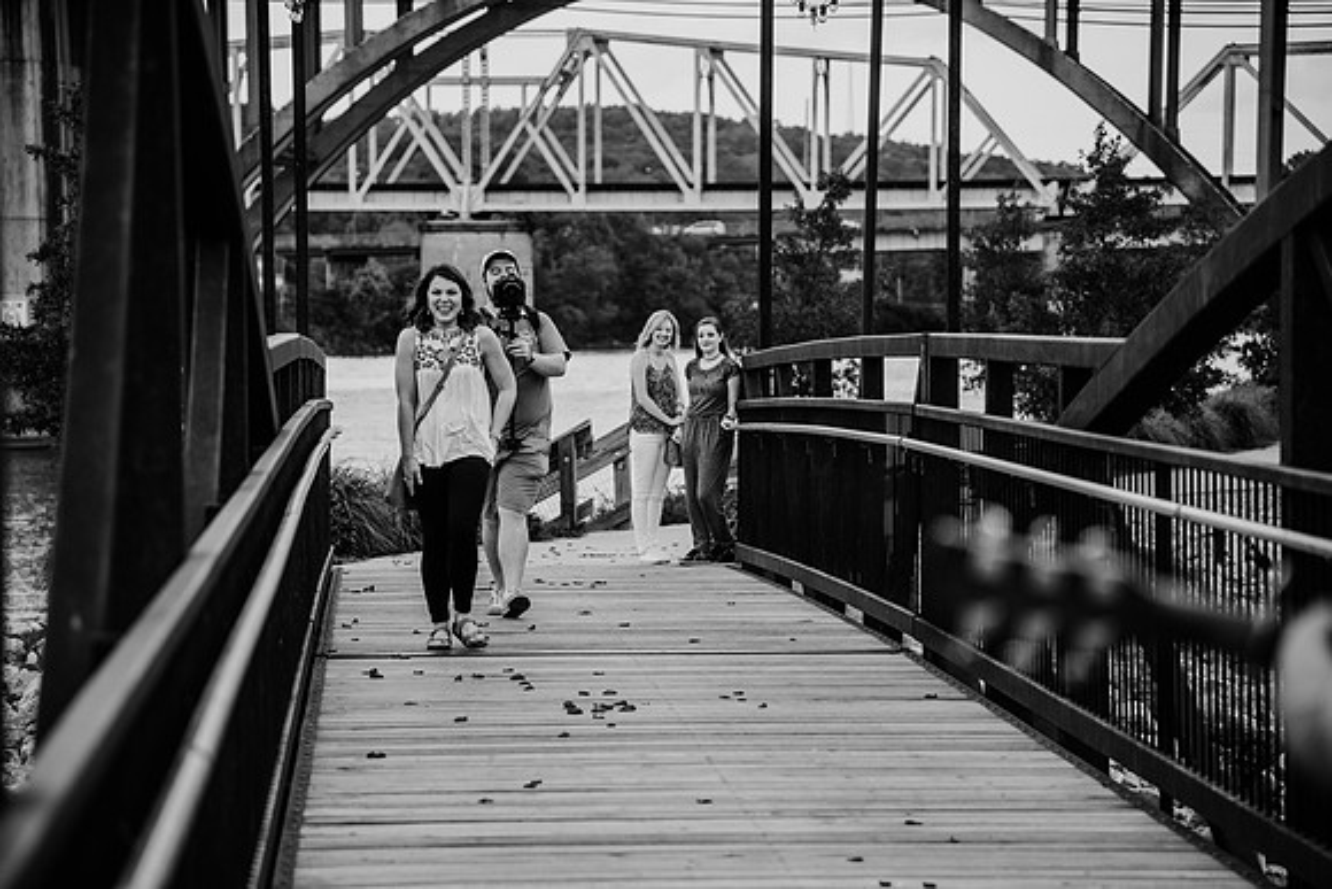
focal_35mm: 120
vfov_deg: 11.4
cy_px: 444
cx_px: 666
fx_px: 4441
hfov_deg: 17.1
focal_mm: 120
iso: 400
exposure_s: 1/640
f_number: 4
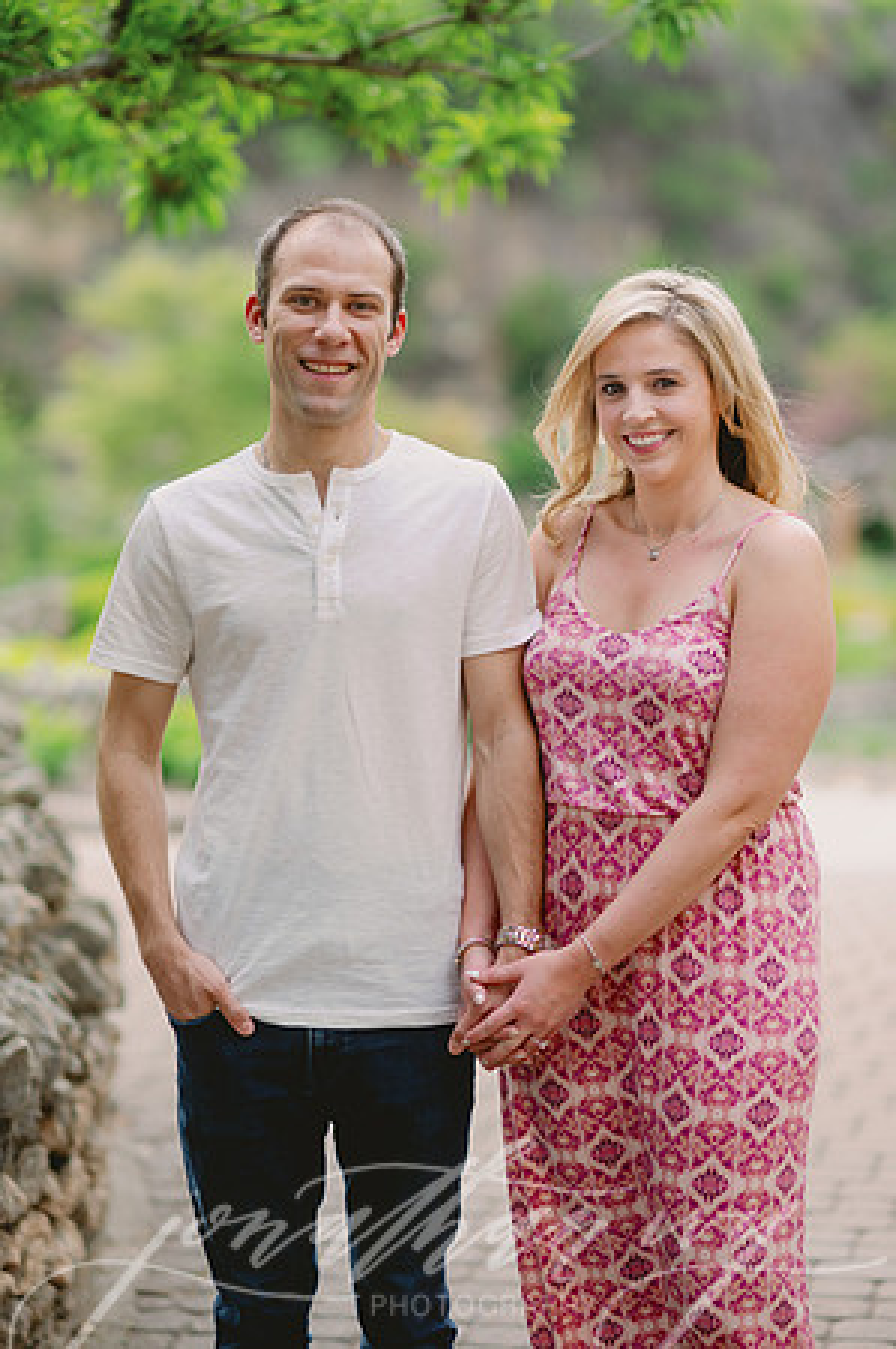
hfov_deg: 16.0
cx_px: 448
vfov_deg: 23.9
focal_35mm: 85
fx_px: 3180
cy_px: 674
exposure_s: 1/500
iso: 100
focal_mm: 85
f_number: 2
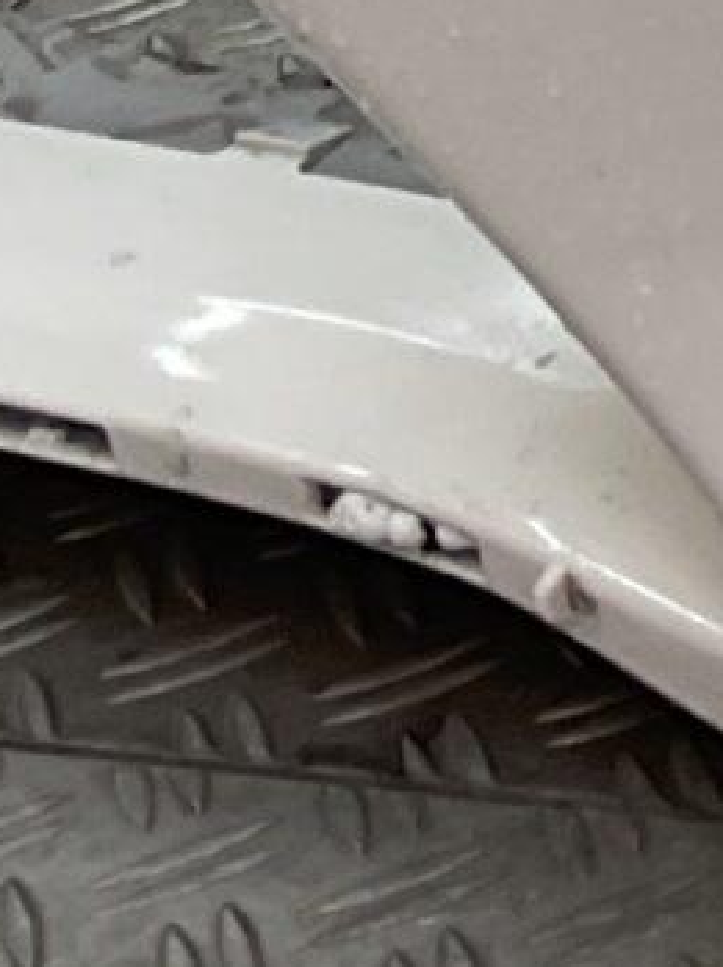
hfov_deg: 6.4
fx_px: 5943
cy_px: -1211
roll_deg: +6.5
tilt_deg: -17.4
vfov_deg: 8.6
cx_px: 2152
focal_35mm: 213
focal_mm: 3
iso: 16
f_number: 1.8
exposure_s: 1/129
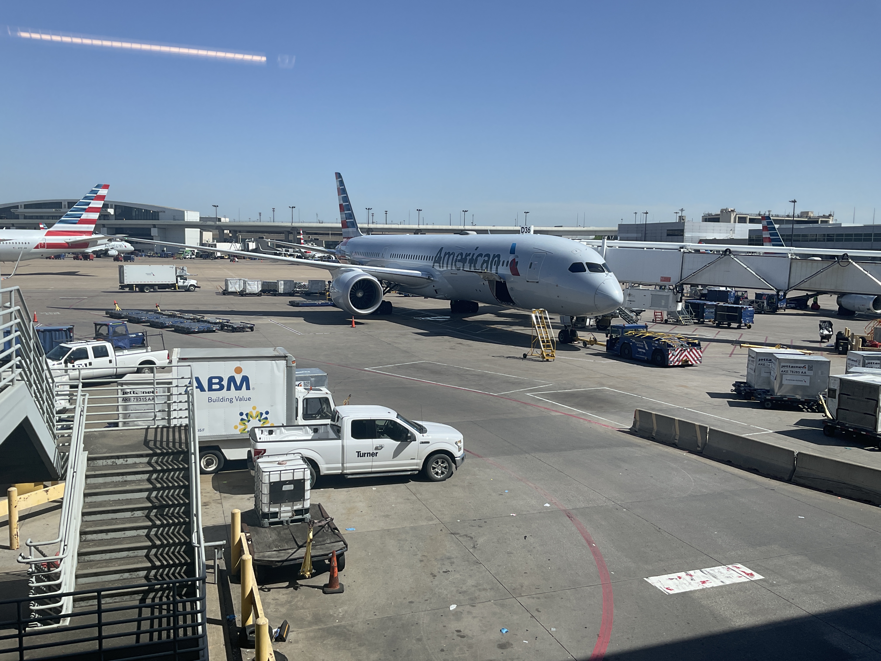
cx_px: 440
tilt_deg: -8.0
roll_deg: -0.8
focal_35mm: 29
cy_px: 330
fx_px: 738
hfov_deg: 61.7
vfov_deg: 48.2
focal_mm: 3
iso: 16
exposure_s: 1/683
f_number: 1.8
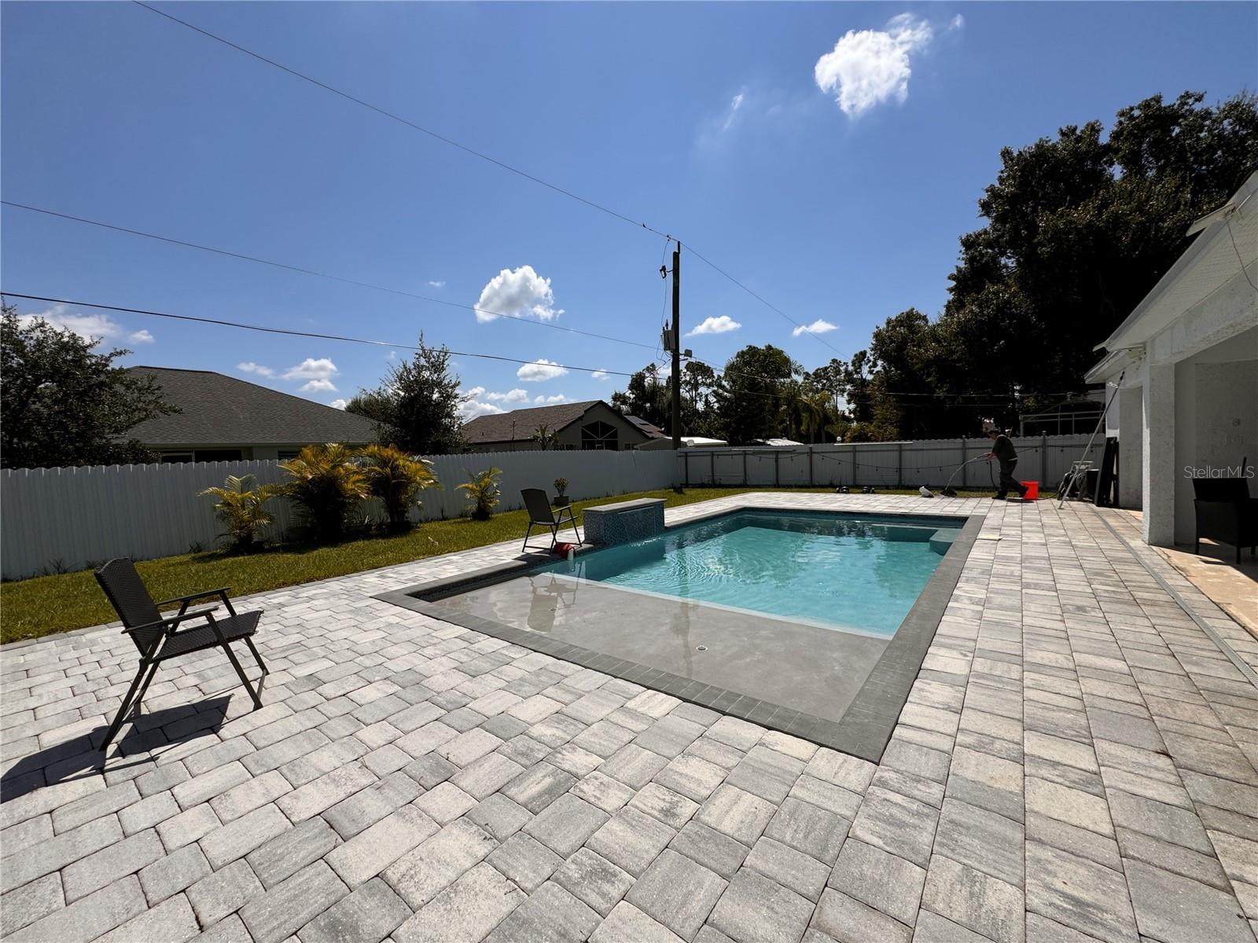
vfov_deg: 85.7
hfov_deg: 102.1
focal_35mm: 14
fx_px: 509
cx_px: 629
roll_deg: +1.5
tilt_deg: -1.5
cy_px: 472
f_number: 2.2
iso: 50
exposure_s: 1/3906
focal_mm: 2.22
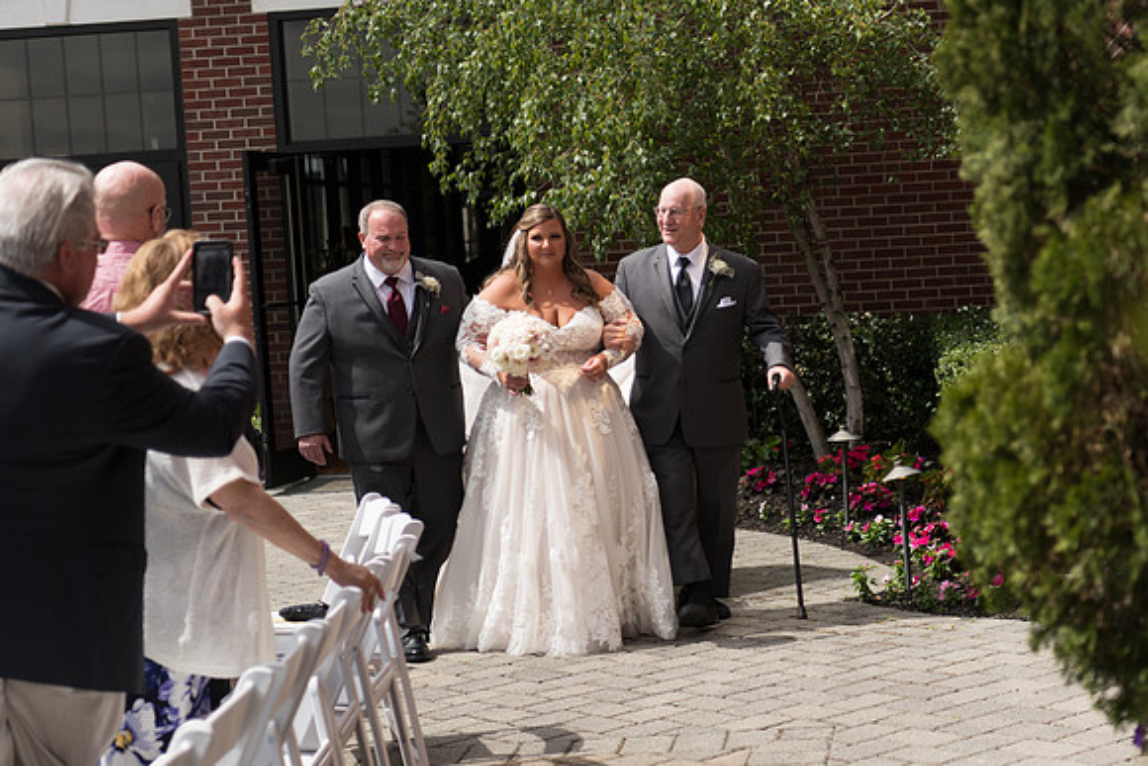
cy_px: 403
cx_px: 707
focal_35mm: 70
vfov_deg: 19.5
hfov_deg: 28.8
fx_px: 2229
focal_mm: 56
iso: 64
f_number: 2.8
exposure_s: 1/1250
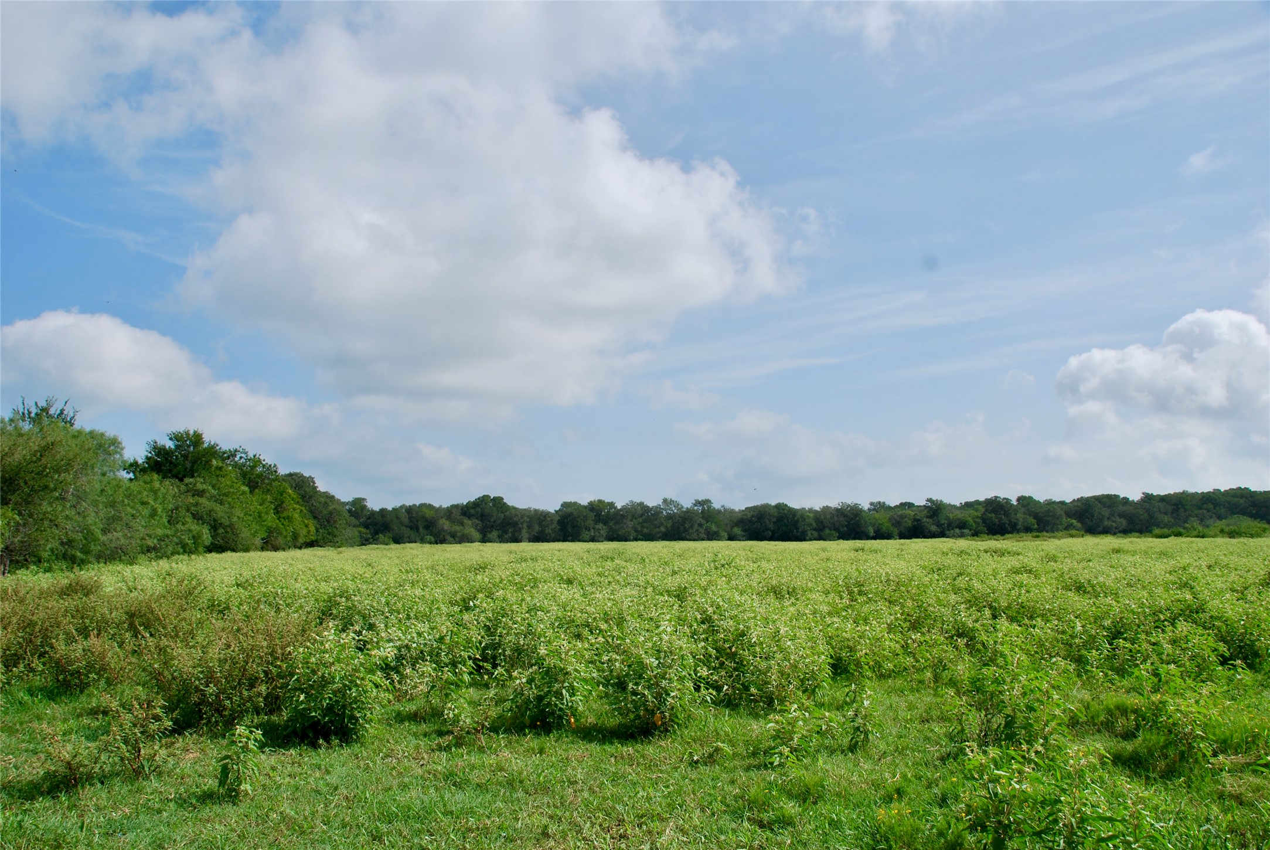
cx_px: 635
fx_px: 1165
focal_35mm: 33
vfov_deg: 40.1
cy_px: 425
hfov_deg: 57.2
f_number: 9
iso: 100
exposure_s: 1/320
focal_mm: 22
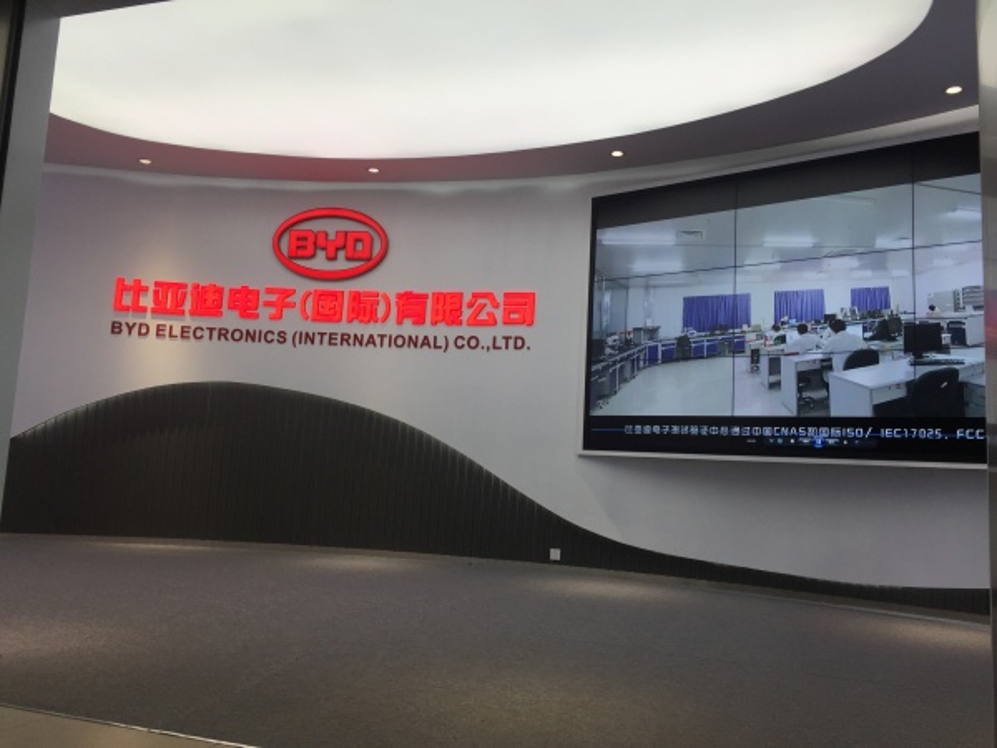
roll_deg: -5.2
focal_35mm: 29
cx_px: 498
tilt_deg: +7.1
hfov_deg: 61.7
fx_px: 835
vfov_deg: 48.2
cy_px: 374
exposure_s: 1/216
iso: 32
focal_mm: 4.15
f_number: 2.2
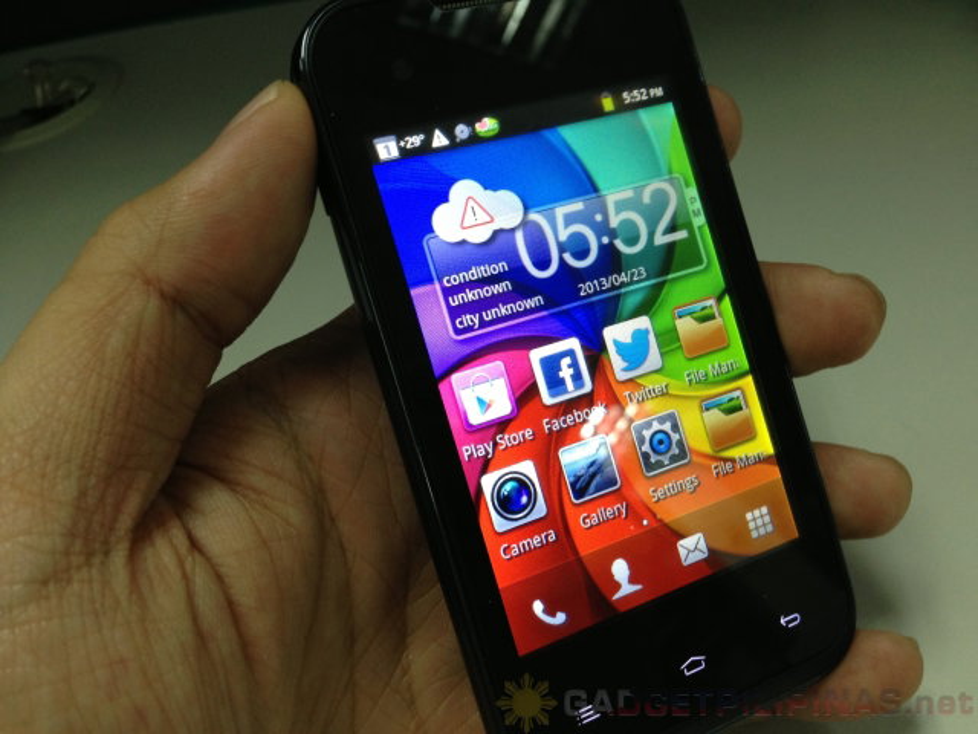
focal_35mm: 33
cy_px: 367
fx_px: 932
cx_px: 489
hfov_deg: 55.4
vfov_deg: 42.9
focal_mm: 4.13
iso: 100
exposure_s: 1/20
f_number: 2.4
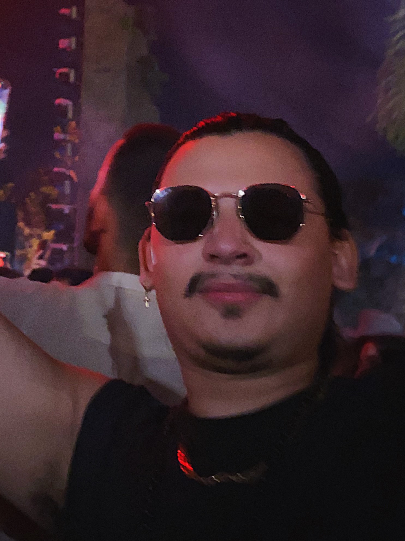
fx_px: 827
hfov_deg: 26.5
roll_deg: -2.5
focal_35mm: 53
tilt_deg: +20.3
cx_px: 32
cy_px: 53
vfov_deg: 34.2
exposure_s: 1/4
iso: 1600
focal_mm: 4.25
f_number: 1.8
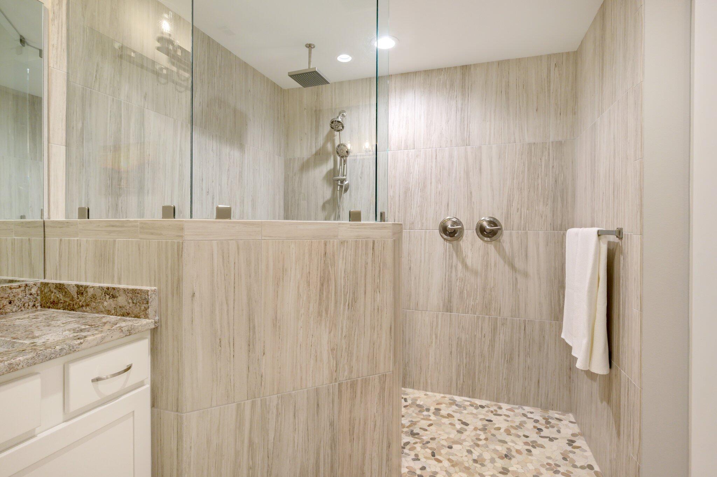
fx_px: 348
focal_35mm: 18
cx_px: 358
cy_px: 238
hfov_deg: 91.7
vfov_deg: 68.8
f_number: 9
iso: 320
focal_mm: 17.5
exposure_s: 1/20
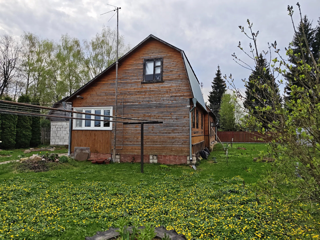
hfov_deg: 73.9
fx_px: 213
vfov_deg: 58.9
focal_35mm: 23
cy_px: 120
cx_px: 160
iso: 50
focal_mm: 6.55
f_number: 1.62
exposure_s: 1/3606
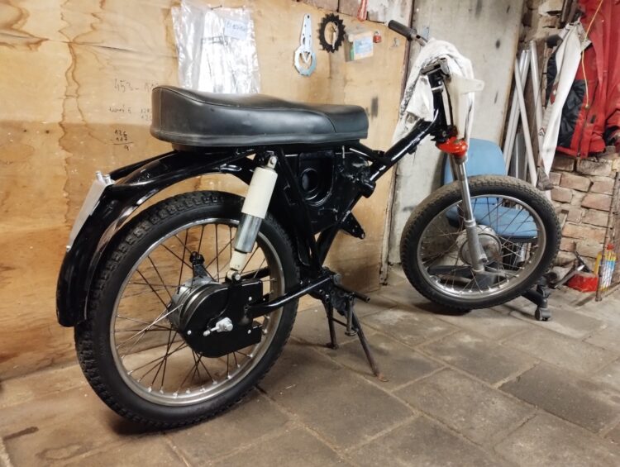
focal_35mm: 28
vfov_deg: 49.9
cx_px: 310
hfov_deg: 63.4
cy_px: 234
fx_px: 502
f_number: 1.8
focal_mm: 4.27
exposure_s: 1/14
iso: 2213
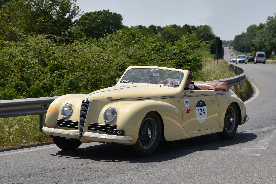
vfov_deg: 23.4
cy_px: 92
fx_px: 445
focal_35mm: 58
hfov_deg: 34.5
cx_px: 138
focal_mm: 58
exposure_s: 1/500
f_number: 10
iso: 200
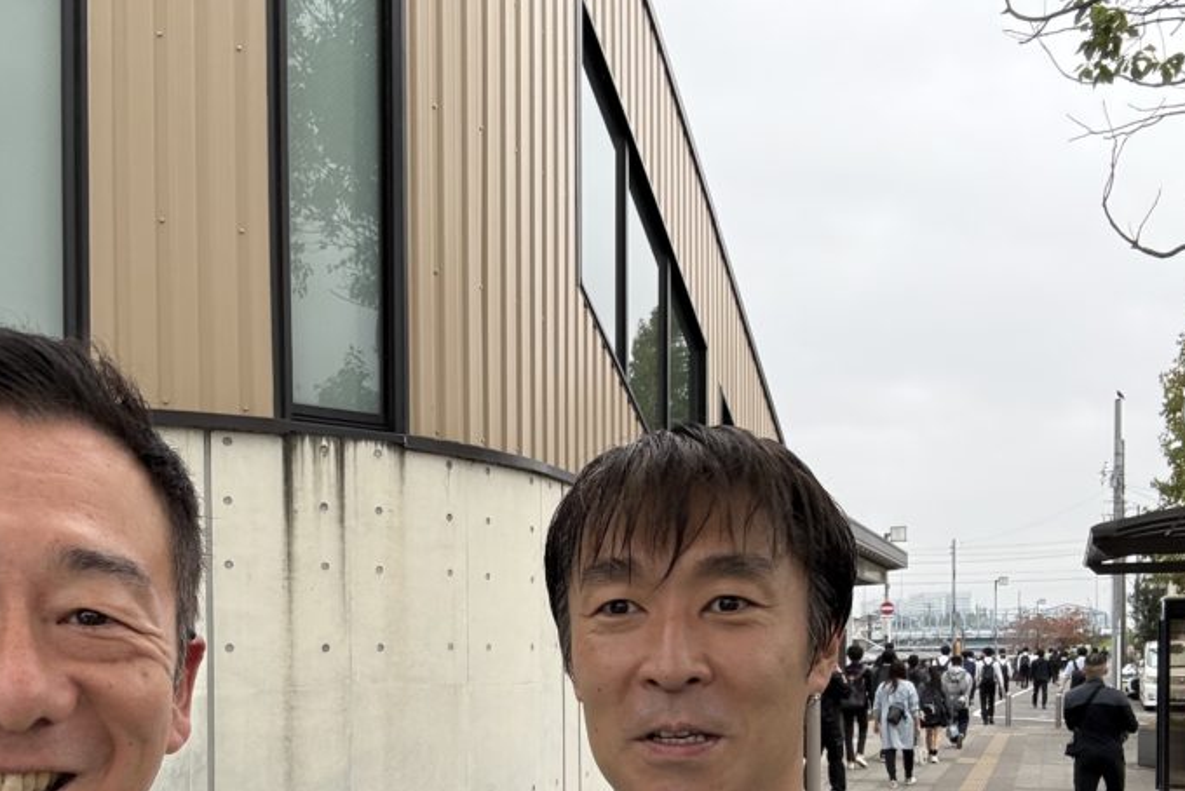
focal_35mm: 36
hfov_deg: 52.8
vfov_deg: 35.5
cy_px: 653
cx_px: 486
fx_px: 1185
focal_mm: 2.69
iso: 64
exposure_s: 1/216
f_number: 1.9
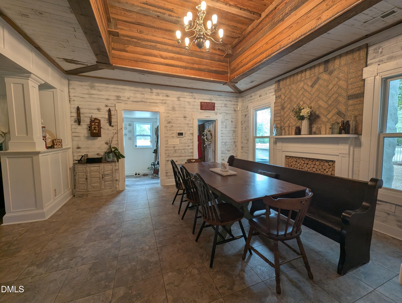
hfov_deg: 106.1
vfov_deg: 90.0
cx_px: 201
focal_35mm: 13
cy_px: 152
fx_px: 151
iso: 109
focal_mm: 1.95
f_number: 2.2
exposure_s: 1/41.2
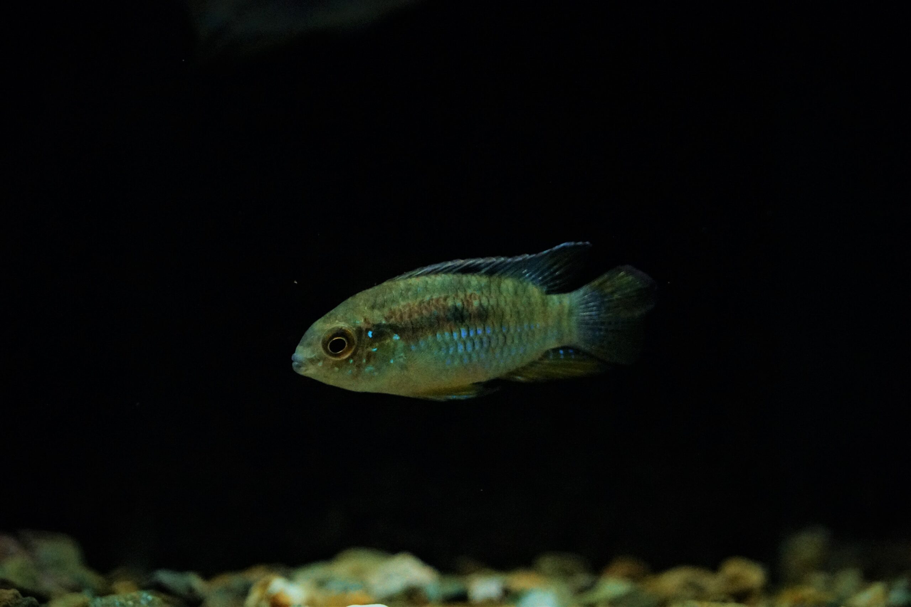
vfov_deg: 6.8
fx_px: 5124
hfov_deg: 10.2
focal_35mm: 202
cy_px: 304
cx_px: 456
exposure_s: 1/200
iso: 10000
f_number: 5.6
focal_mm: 135
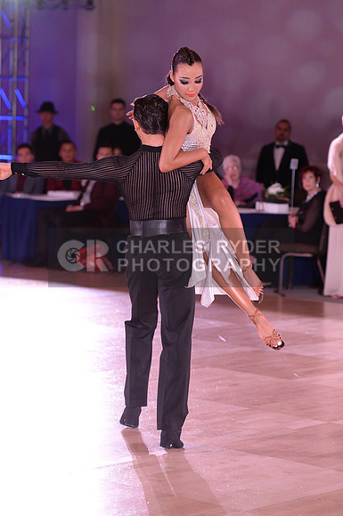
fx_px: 1720
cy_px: 258
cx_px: 172
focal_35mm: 120
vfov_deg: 17.1
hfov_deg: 11.4
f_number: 3.5
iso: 1600
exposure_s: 1/250
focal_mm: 120
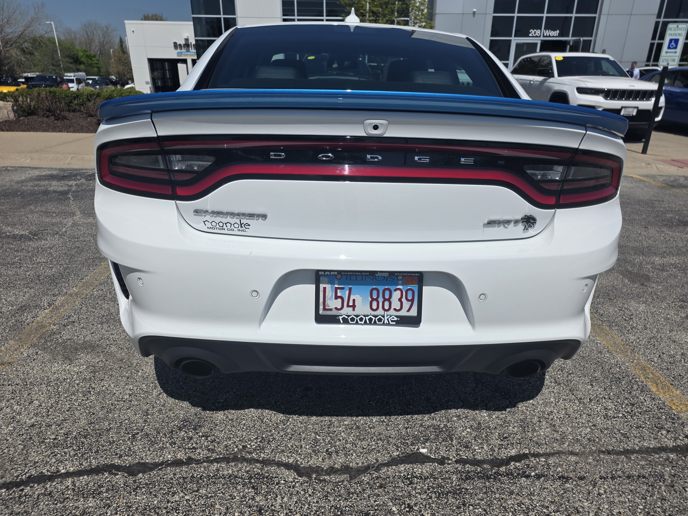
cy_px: 258
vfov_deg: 58.9
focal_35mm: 23
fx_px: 457
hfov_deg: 73.9
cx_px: 344
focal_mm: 6.25
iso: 40
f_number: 1.7
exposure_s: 1/7944
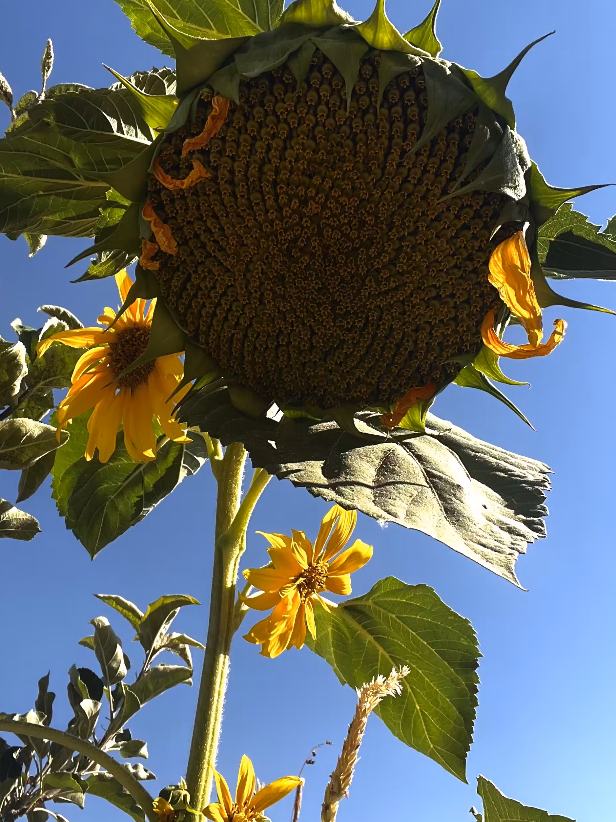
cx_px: 298
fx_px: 878
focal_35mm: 37
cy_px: 367
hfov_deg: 38.7
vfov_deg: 50.0
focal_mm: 2.71
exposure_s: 1/621
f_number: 2.2
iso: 32
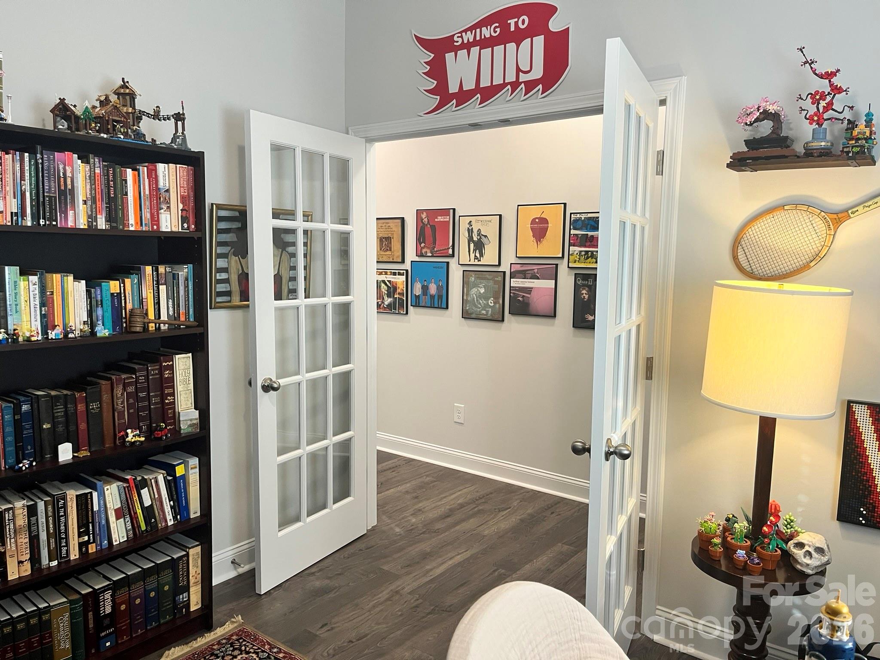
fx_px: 661
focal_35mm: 26
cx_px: 440
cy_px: 330
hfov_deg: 67.3
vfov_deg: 53.1
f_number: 1.6
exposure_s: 1/60
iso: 80
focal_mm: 5.1
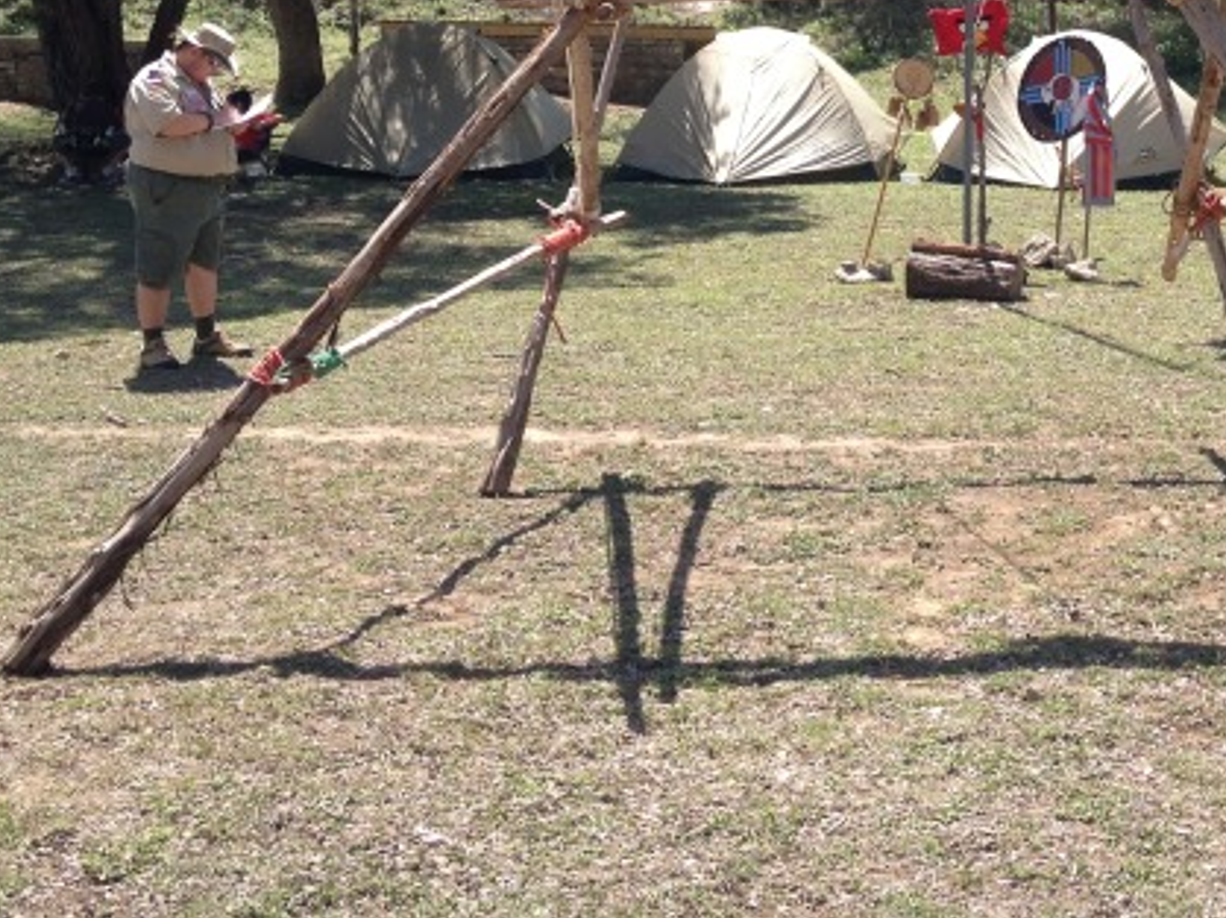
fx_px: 2372
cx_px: 947
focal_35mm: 67
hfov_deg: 28.5
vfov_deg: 21.3
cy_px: 44
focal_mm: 4.28
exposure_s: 1/778
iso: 50
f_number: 2.4
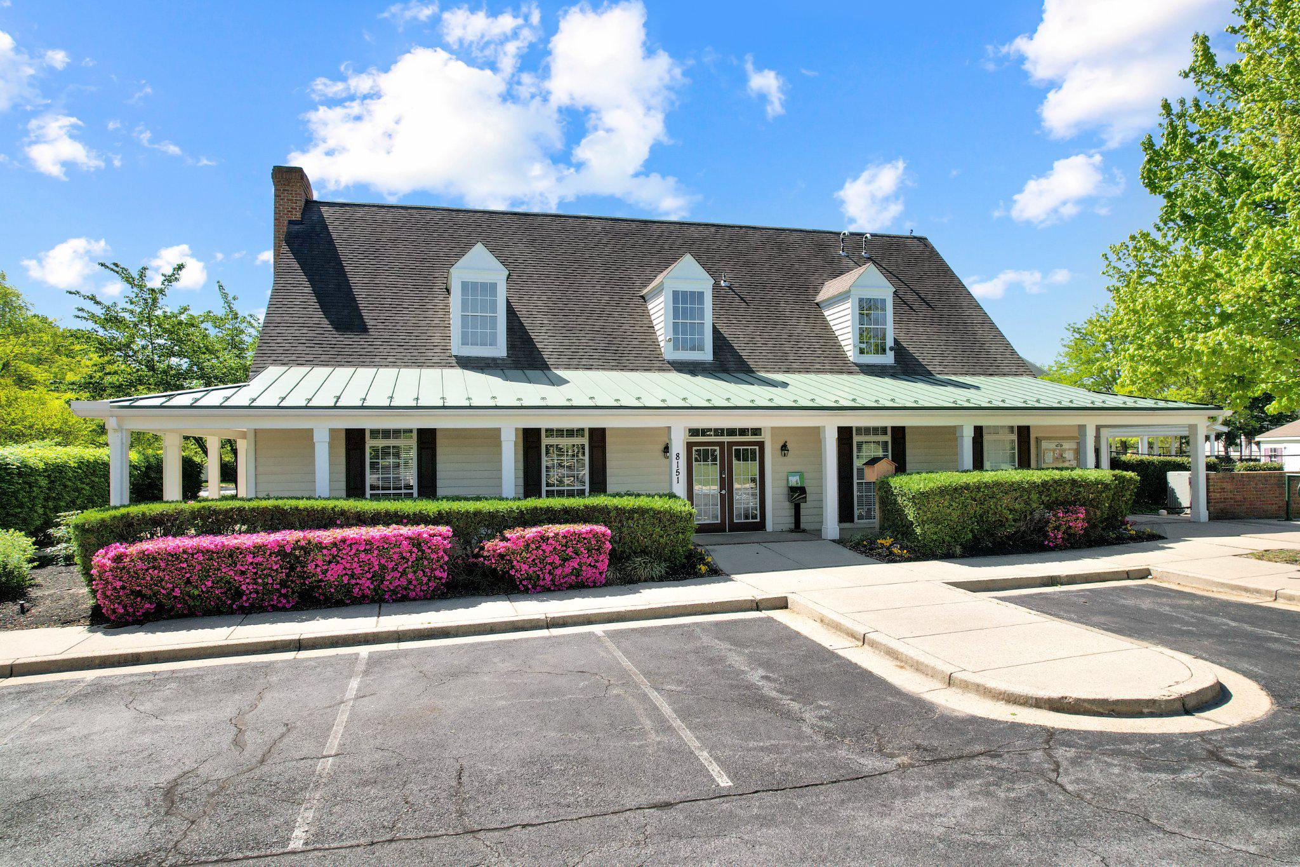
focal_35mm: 22
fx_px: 794
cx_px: 650
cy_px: 434
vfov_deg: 57.2
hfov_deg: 78.6
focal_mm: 8.38
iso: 100
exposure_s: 1/1600
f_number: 2.8
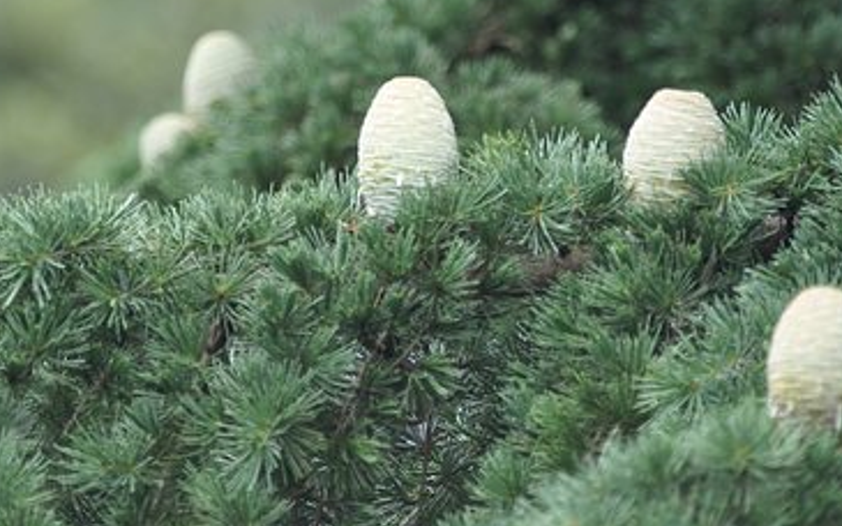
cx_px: 431
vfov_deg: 2.0
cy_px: 149
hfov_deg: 3.3
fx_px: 14799
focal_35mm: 645
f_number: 4
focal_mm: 300
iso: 100
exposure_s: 1/125
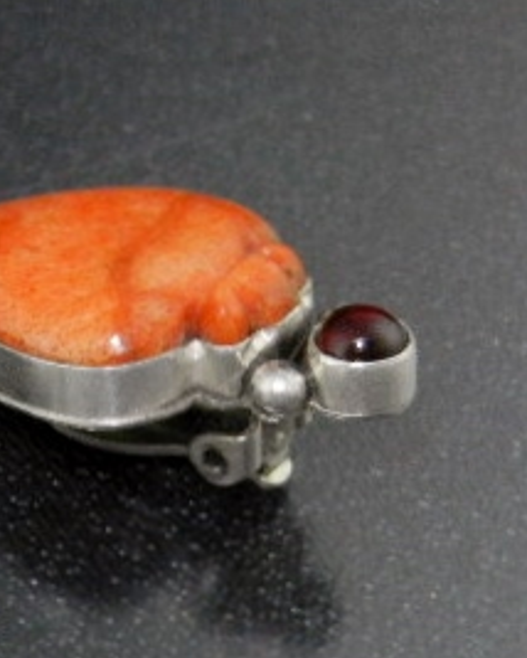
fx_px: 2356
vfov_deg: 15.9
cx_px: -52
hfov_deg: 12.5
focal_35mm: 121
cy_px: 407
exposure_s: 1/30
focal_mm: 9.3
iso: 800
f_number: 7.8
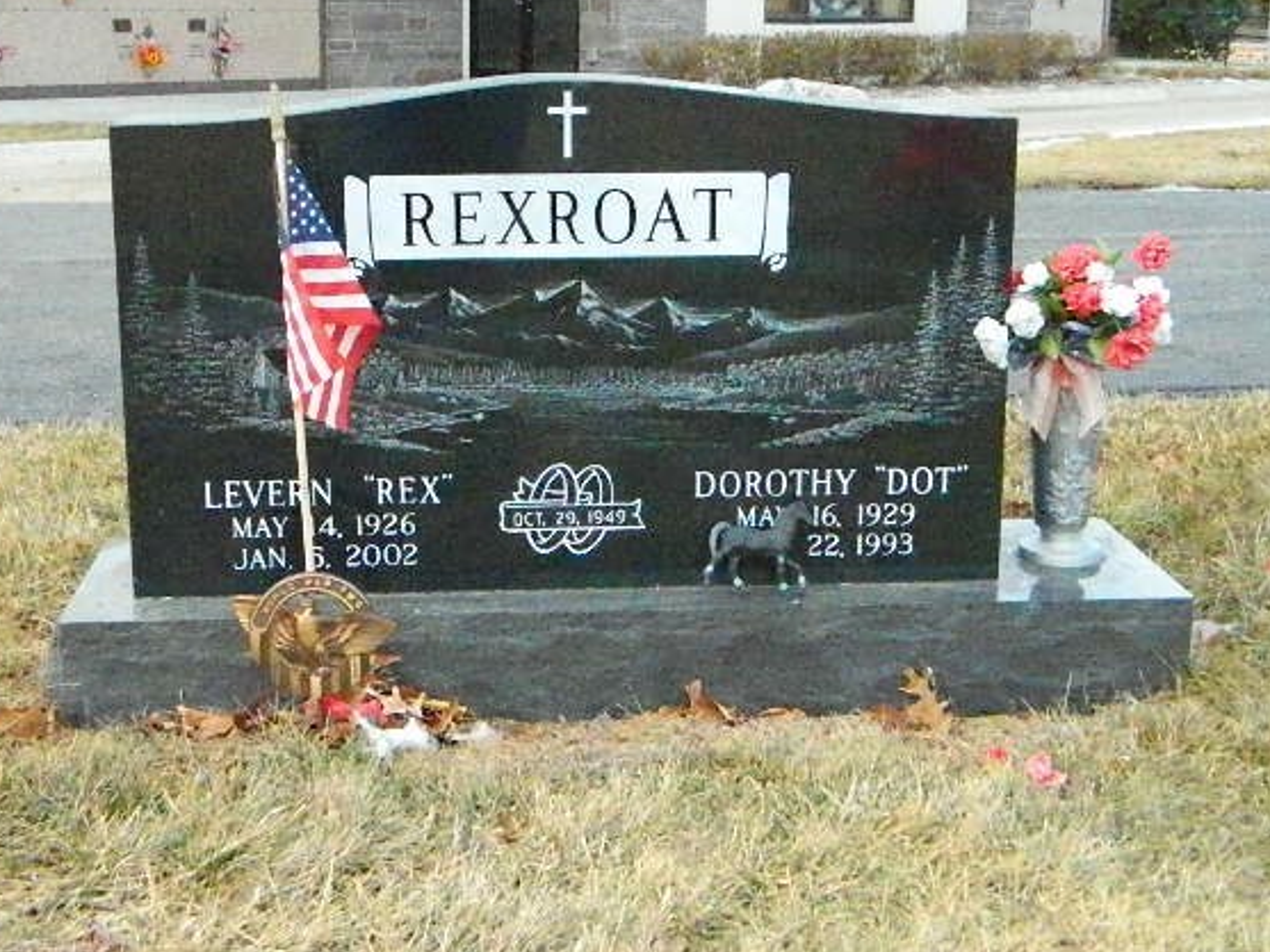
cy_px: 412
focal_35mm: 54
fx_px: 1982
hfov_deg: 35.5
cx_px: 586
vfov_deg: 27.0
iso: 6400
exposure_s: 1/800
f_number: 10.2
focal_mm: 8.4
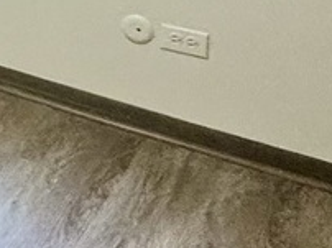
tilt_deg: -5.5
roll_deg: -0.6
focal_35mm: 100
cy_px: -263
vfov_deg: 12.7
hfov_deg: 14.8
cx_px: -396
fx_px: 958
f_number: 2.2
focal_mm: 2.22
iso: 250
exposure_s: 1/60
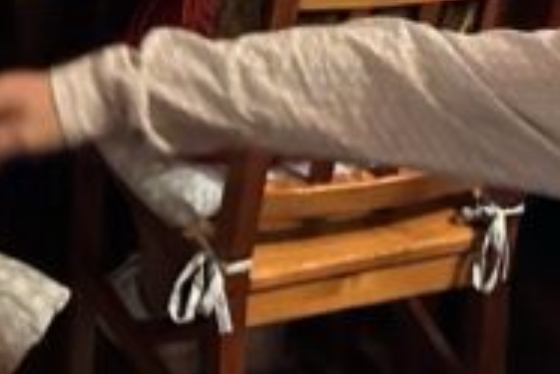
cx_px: 135
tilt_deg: -12.7
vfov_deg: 11.0
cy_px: -416
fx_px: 1728
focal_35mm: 111
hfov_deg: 18.3
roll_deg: -0.3
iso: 500
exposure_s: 1/33
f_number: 1.5
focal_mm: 5.7
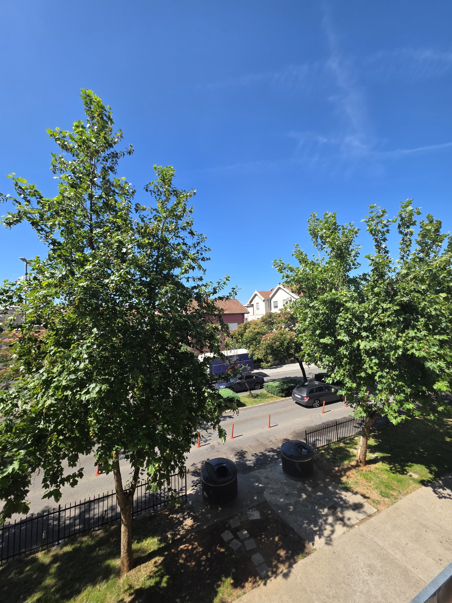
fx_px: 226
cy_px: 302
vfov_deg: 106.2
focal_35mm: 13
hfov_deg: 89.9
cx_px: 226
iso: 40
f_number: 1.9
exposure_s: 1/1279
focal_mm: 2.2
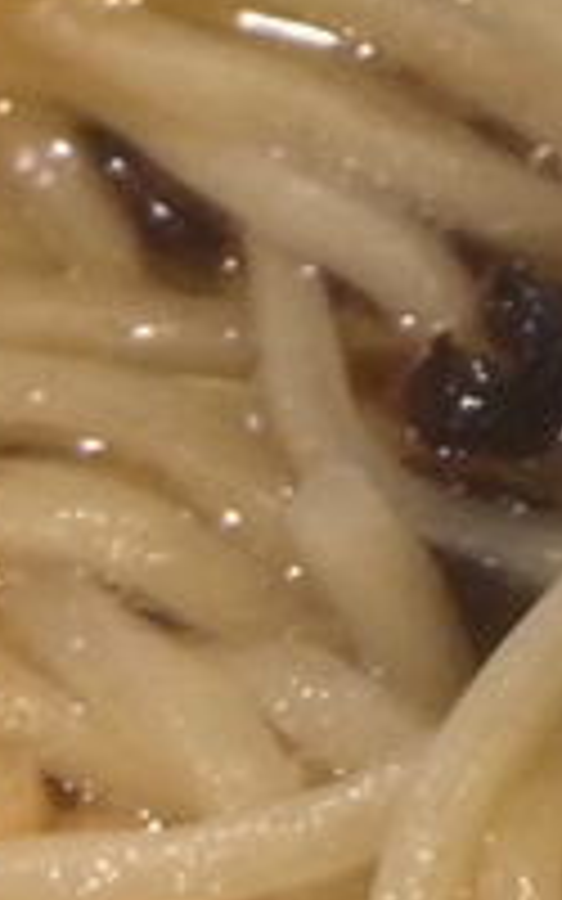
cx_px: 1443
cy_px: -994
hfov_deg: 7.7
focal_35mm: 157
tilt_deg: -49.2
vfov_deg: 11.7
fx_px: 3847
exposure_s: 1/30
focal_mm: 4.15
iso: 160
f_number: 2.2
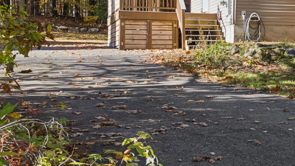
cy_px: -21
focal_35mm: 90
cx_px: 399
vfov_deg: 13.2
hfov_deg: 21.1
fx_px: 704
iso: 320
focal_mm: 30
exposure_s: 1/125
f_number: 7.1
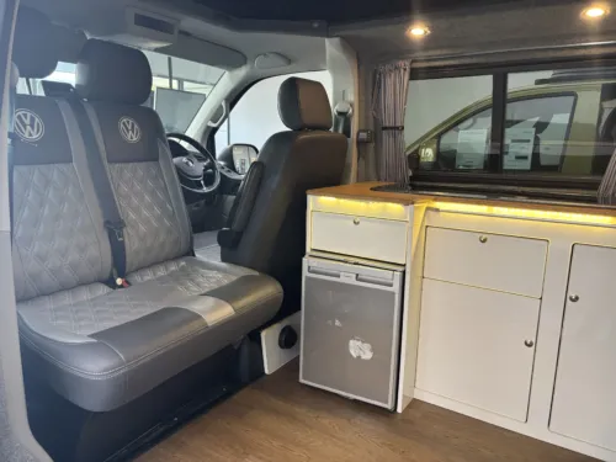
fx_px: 463
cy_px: 231
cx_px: 308
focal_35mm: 26
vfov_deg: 53.1
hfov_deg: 67.3
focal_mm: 5.96
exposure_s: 1/100
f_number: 1.6
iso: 125
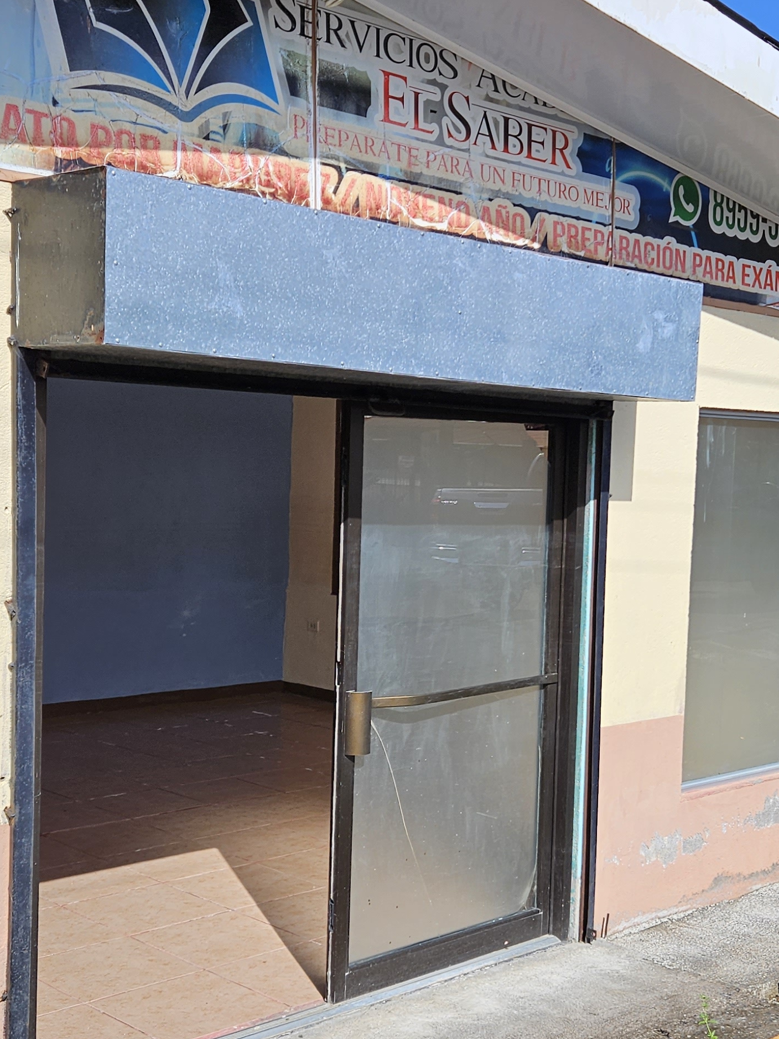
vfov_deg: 38.8
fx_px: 1471
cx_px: 458
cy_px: 589
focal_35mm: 49
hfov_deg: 29.6
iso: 25
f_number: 1.8
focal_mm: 5.4
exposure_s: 1/3009
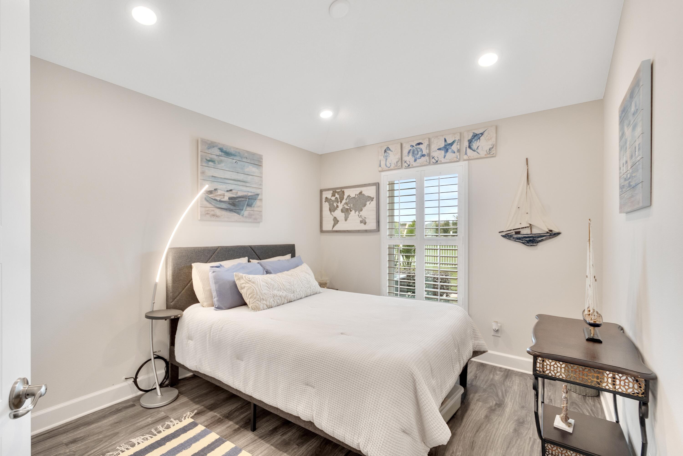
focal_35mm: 15
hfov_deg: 100.4
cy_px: 228
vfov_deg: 77.3
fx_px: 285
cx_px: 342
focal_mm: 10
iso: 320
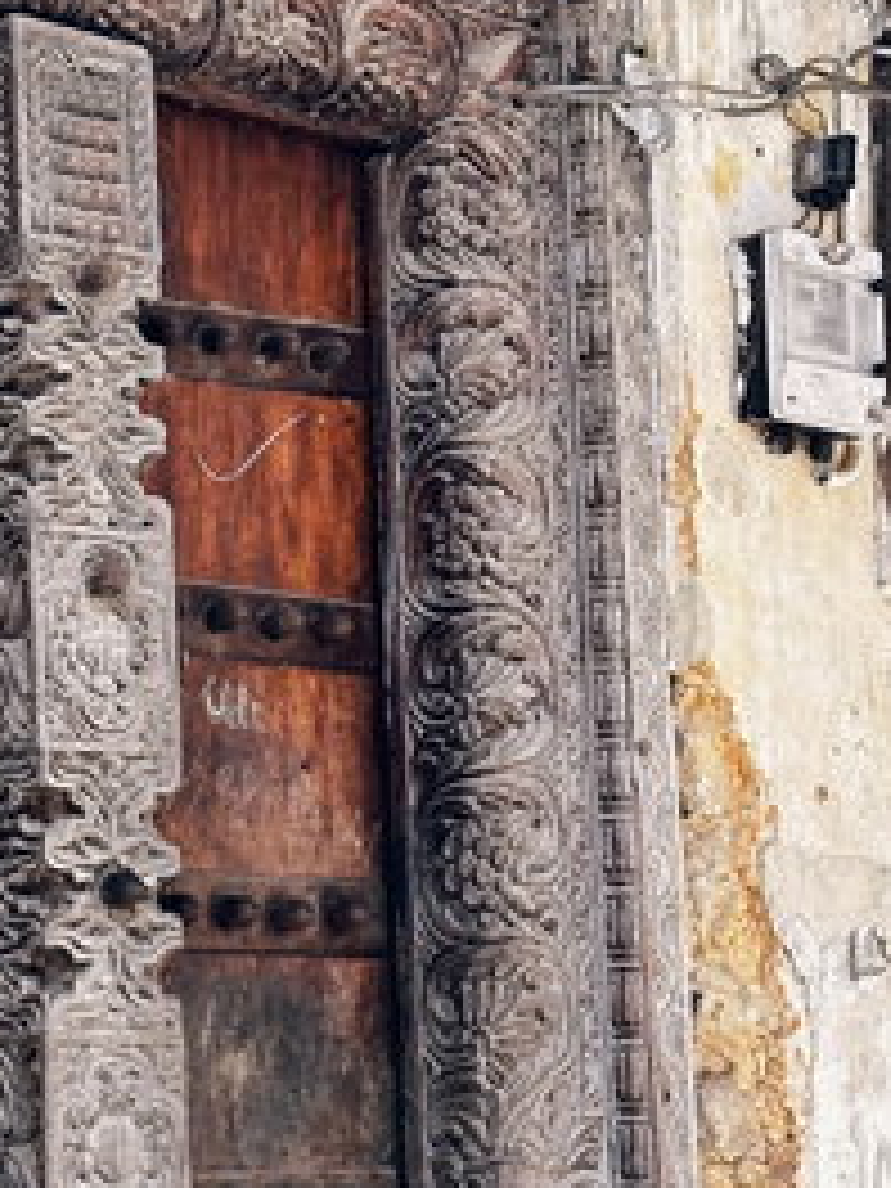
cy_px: 673
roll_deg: +1.3
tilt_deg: +8.1
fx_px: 3329
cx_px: 32
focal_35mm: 97
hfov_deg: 15.0
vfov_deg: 20.2
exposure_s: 1/358
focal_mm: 6.86
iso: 64
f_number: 1.78
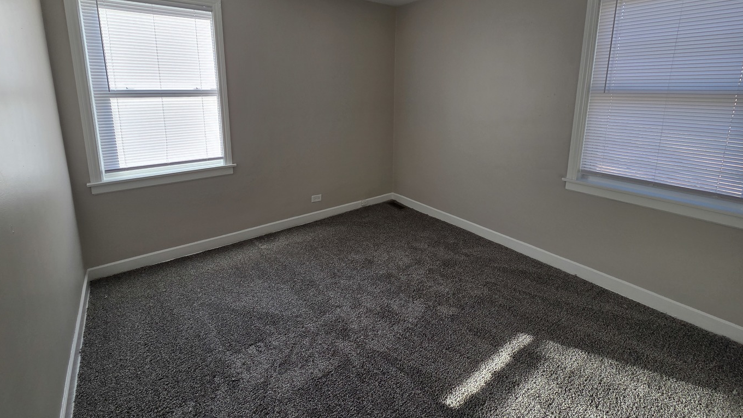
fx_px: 296
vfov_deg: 68.9
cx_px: 364
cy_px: 146
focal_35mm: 15
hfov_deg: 103.0
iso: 50
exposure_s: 1/166
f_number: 2.2
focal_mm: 2.2
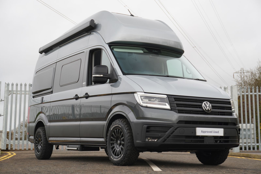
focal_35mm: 58
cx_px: 130
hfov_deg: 34.2
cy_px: 87
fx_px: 424
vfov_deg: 23.1
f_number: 5.6
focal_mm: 39
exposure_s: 1/90
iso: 100
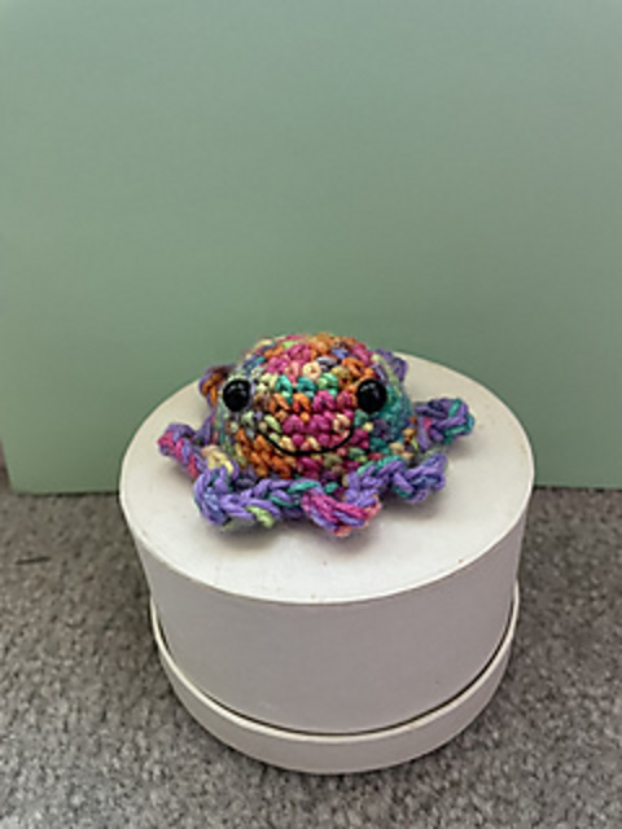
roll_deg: +3.0
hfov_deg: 53.1
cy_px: 414
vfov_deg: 67.3
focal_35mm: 26
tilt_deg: -33.2
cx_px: 311
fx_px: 623
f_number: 1.6
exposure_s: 1/60
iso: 250
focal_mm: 4.2
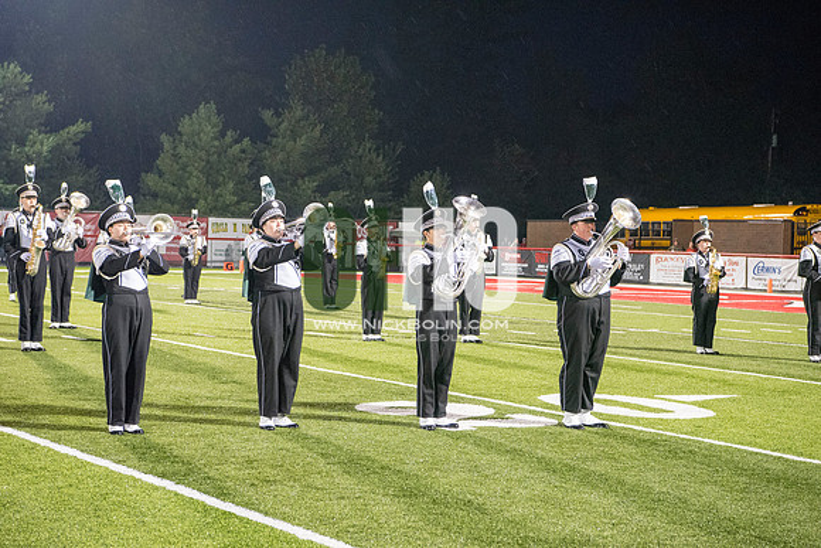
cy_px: 274
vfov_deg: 19.5
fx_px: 1597
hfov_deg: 28.8
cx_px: 410
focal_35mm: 70
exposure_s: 1/125
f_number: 5.6
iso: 5000
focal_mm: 70
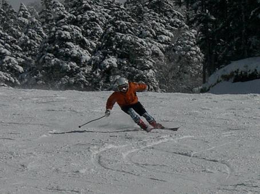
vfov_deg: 13.0
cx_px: 130
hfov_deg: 17.3
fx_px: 855
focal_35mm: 114
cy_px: 97
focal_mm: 18.9
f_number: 7.6
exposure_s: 1/2000
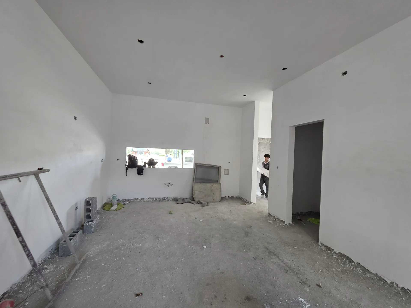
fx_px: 154
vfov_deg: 89.9
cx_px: 206
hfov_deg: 106.2
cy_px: 154
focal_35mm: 13
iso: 400
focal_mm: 2.2
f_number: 1.9
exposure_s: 1/240
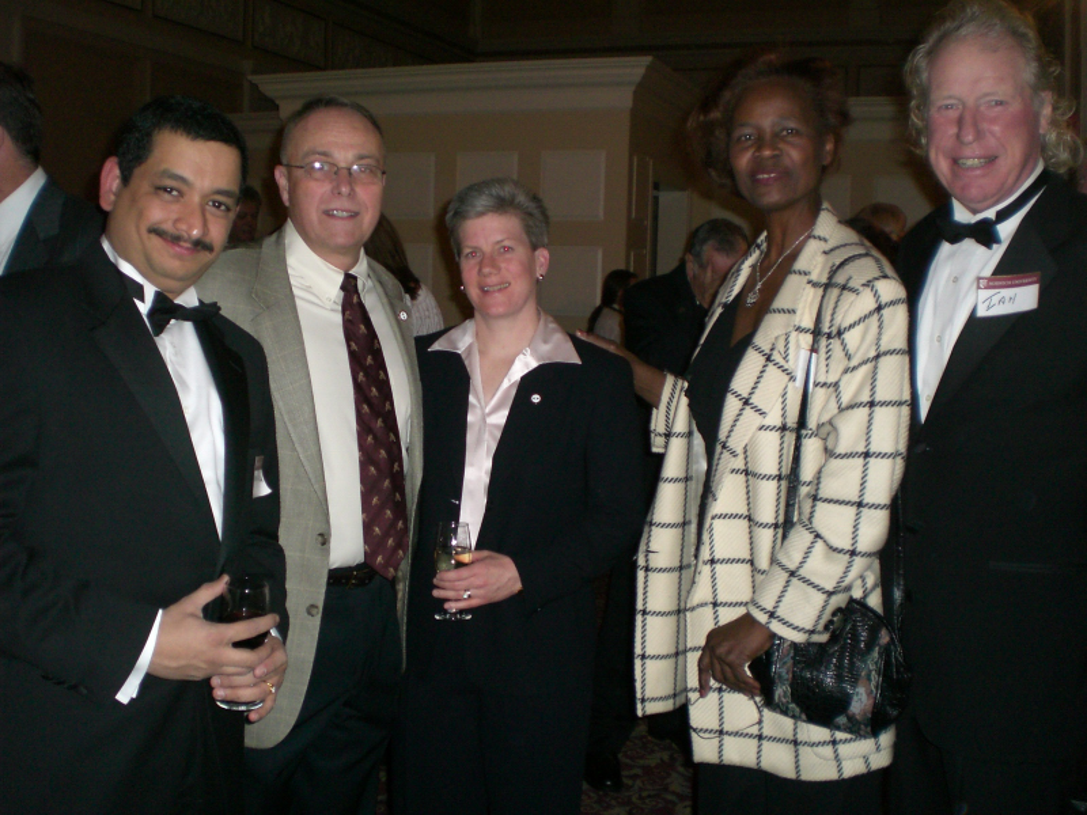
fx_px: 1193
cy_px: 408
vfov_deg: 37.7
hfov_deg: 49.0
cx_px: 544
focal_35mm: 38
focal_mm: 6.3
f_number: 3.1
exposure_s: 1/60
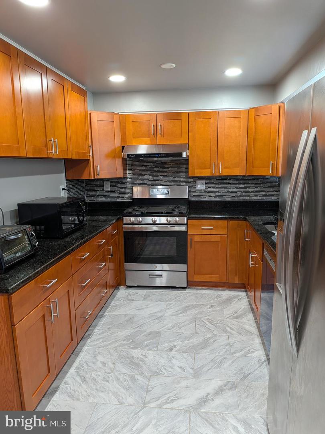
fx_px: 300
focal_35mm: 24
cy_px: 217
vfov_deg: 71.6
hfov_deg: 56.8
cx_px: 162
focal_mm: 4.53
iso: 82
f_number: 1.7
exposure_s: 1/24
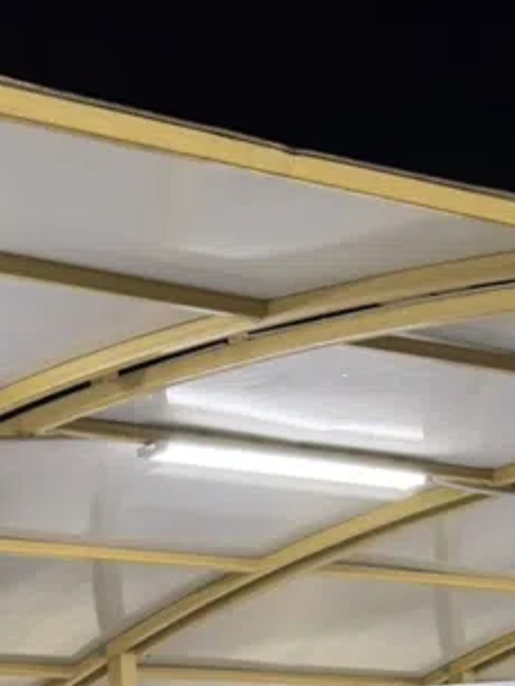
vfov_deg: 15.5
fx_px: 2120
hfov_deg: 13.1
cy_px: 1270
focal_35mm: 107
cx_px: -269
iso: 160
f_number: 1.78
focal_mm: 6.76
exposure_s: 1/100
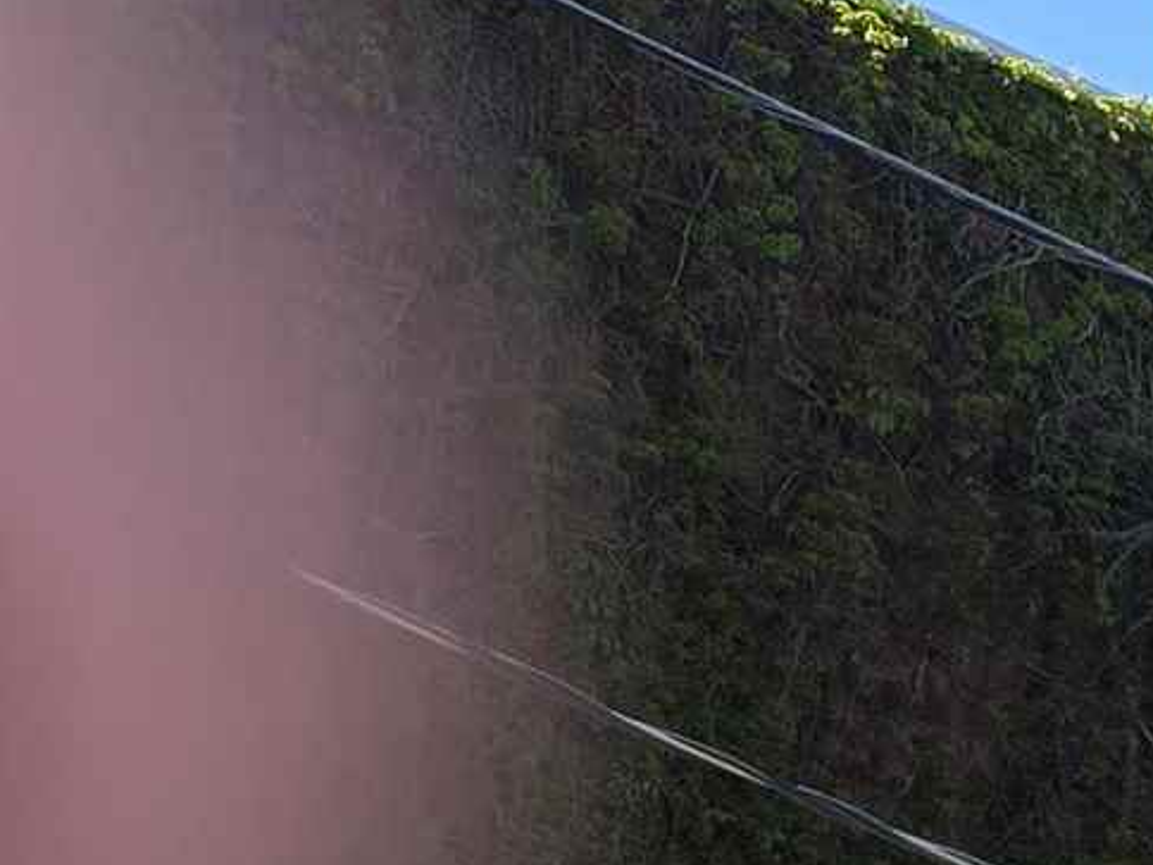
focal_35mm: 146
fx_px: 4863
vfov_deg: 9.3
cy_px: 1885
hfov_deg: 9.8
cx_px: 3619
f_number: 1.7
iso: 12
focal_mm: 6.3
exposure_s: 1/457
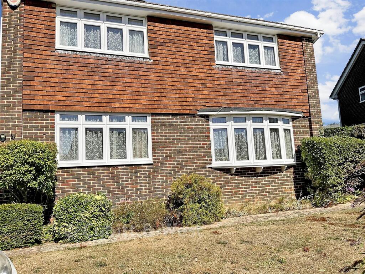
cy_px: 137
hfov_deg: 61.7
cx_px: 182
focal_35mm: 29
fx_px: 306
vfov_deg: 48.2
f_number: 1.8
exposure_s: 1/3322
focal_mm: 3
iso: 20
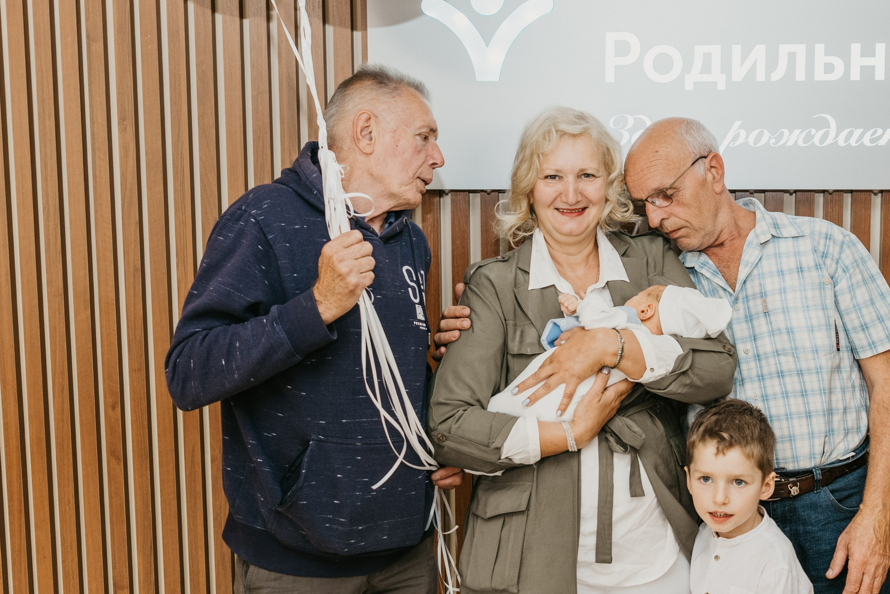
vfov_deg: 28.6
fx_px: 1162
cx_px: 541
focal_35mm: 47
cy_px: 312
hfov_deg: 41.7
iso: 250
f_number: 4
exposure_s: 1/160
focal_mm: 28
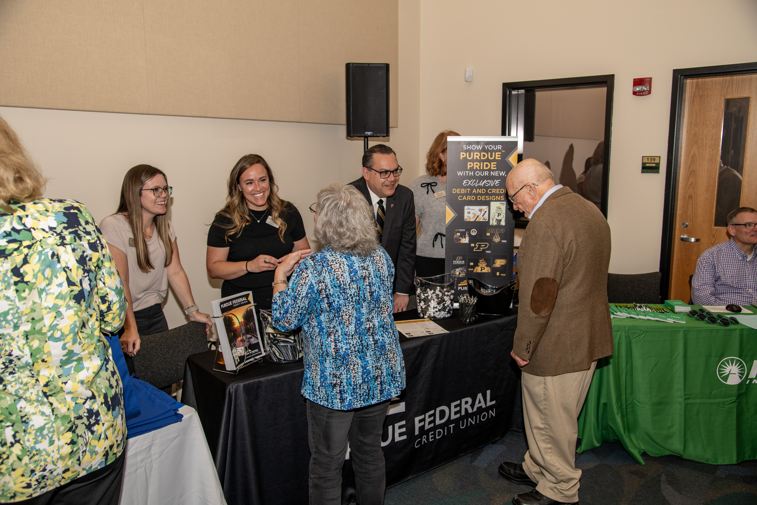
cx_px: 378
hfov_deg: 61.9
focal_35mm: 30
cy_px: 252
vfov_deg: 43.6
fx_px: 631
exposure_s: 1/60
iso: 200
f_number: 5
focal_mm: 30
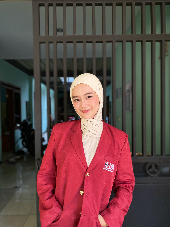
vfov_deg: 67.3
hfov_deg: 53.1
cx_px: 85
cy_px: 114
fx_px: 170
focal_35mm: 26
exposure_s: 1/118
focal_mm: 4.25
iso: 125
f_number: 1.8
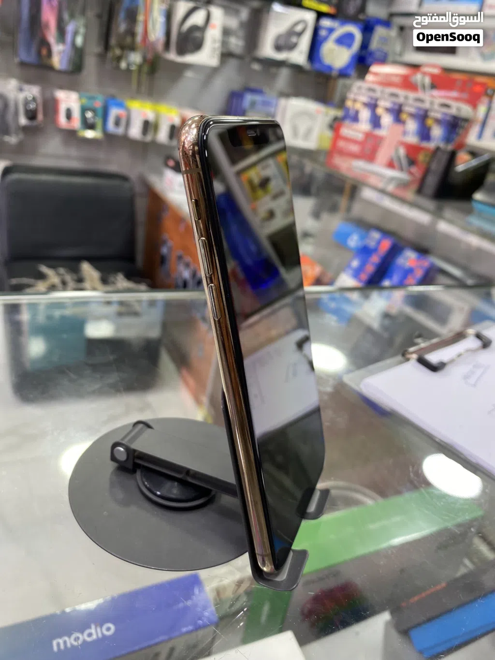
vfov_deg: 67.3
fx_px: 496
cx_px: 248
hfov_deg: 53.1
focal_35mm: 26
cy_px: 330
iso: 80
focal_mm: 4.25
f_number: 1.8
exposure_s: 1/121
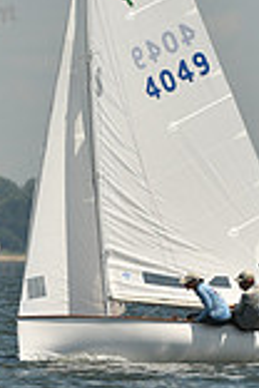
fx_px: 13661
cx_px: 146
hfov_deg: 1.1
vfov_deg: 1.6
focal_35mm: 1266
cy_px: -114
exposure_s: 1/1600
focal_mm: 340
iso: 250
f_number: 6.3
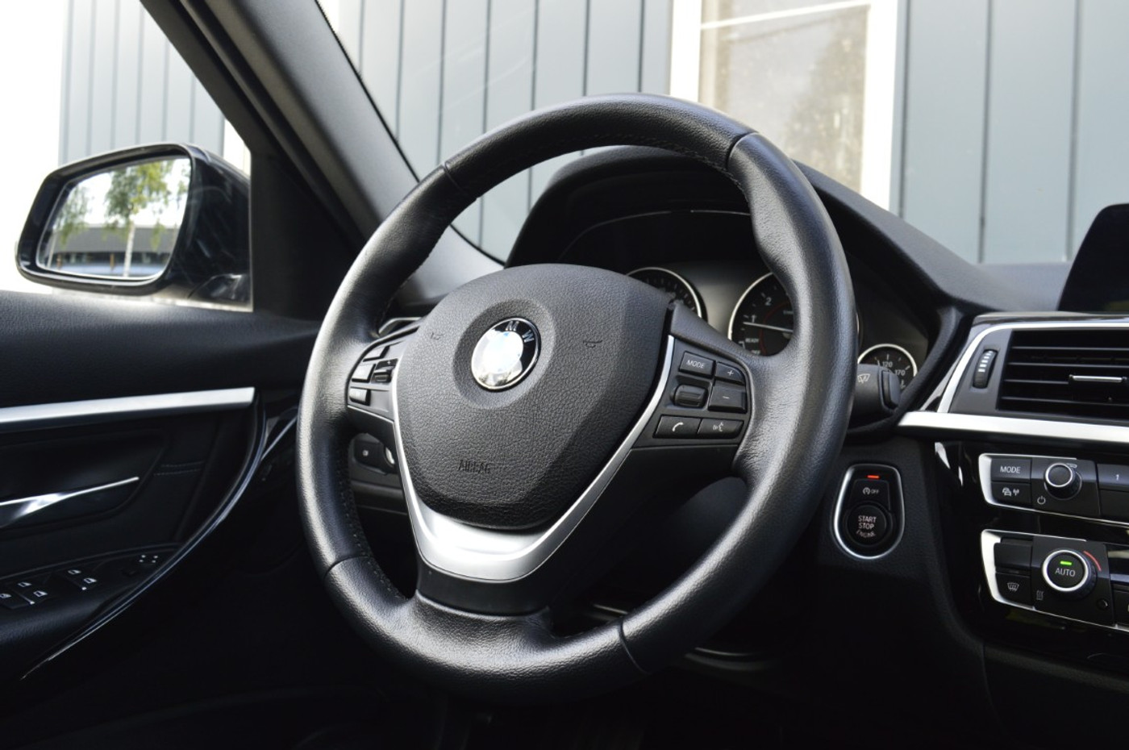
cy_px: 375
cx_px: 564
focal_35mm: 30
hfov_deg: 62.0
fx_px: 940
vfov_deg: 43.5
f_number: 8
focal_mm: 20
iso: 800
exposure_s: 1/60
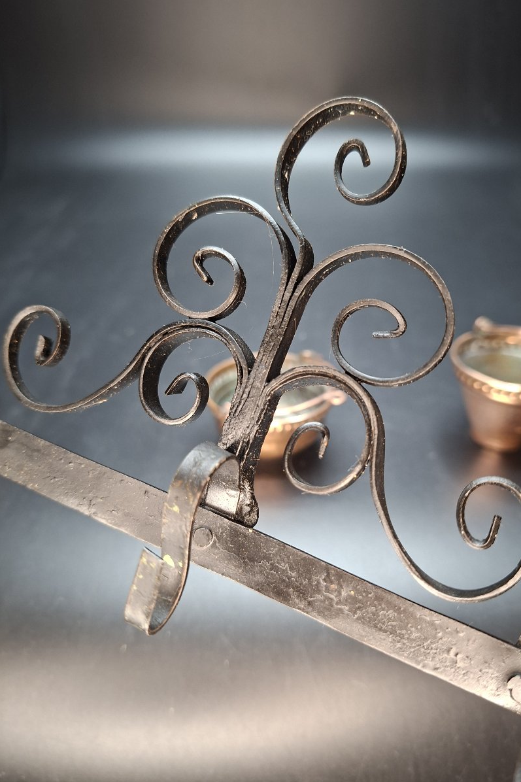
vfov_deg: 73.8
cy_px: 392
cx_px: 293
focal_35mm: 24
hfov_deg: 53.0
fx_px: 521
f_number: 1.8
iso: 320
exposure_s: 1/50
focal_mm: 5.54
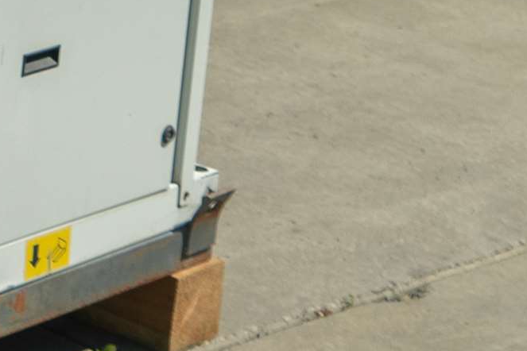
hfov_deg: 9.8
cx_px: -656
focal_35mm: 190
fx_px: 2781
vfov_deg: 7.2
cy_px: -68
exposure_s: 1/800
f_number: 4
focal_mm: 30
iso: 100
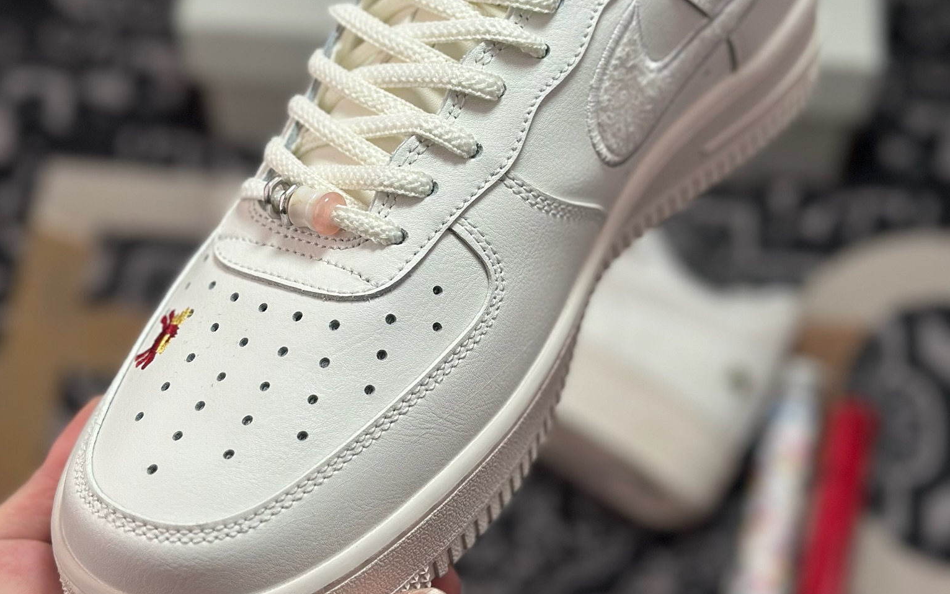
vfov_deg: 19.1
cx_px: 474
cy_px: 202
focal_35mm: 68
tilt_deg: -58.4
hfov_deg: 30.2
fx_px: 1761
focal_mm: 6.86
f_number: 1.78
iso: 100
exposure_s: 1/1953
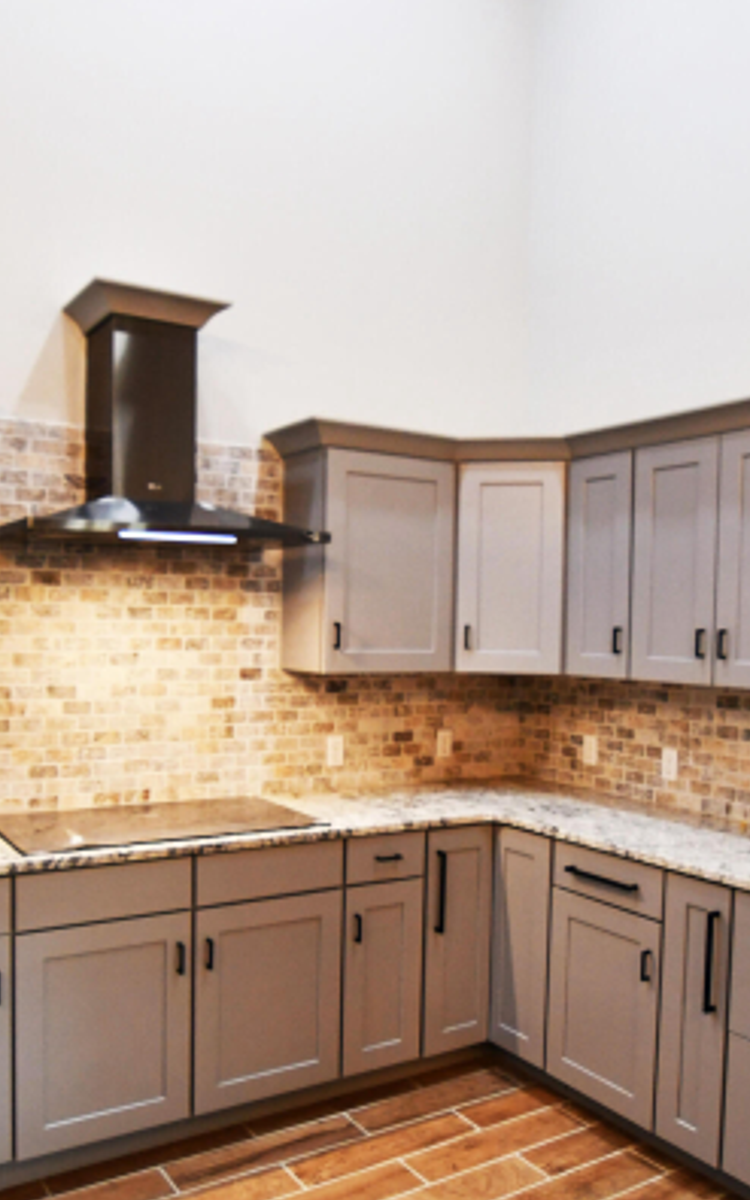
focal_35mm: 29
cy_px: 641
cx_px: 386
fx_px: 948
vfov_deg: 64.6
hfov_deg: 43.2
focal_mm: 10
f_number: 3.5
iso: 1100
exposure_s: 1/125
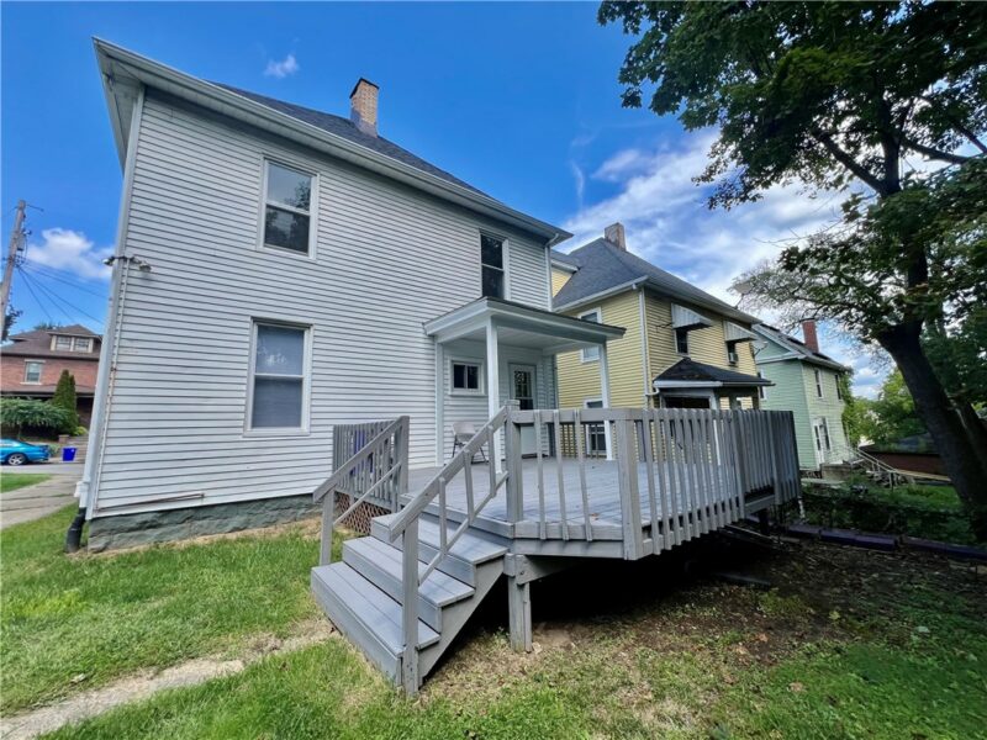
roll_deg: +2.8
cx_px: 494
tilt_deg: +10.8
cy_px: 370
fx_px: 371
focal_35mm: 13
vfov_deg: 89.9
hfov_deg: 106.2
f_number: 1.8
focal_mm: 1.57
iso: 32
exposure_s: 1/469
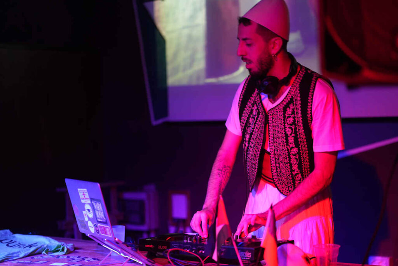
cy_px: 133
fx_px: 940
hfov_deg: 23.9
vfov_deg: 16.1
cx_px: 199
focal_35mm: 85
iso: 1000
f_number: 1.8
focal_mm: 85
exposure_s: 1/100
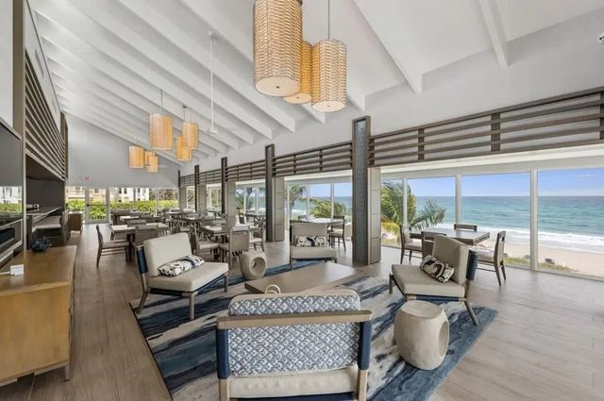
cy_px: 200
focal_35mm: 15
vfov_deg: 77.2
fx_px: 251
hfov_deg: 100.5
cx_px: 302
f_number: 8
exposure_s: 1/125
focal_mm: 15
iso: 100
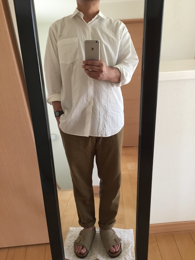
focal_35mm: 29
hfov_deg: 48.2
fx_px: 218
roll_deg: +1.8
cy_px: 130
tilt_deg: -32.8
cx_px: 98
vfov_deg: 61.7
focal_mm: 4.15
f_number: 2.2
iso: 50
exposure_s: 1/30
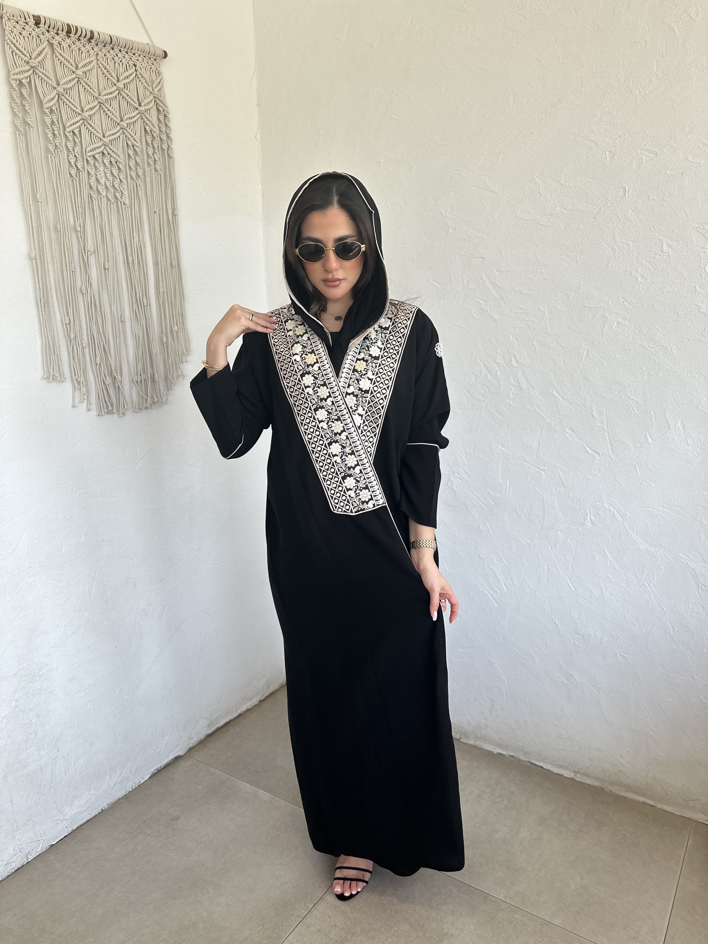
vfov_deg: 71.6
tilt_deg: -12.8
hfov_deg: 56.8
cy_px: 472
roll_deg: +0.9
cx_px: 354
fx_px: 654
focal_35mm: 24
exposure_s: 1/361
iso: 80
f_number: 1.78
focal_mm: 6.86
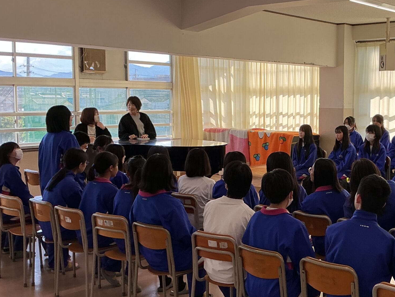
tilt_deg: -6.3
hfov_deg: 36.8
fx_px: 571
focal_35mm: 50
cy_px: 155
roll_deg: -0.7
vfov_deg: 29.1
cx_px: 317
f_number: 1.8
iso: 25
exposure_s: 1/340
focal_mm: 3
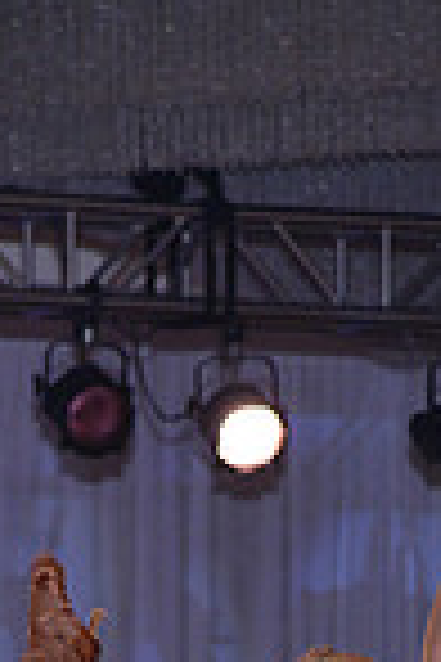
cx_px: 164
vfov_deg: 4.3
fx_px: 8727
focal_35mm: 475
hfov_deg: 2.9
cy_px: 1301
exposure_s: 1/250
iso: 1250
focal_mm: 120
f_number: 4.5
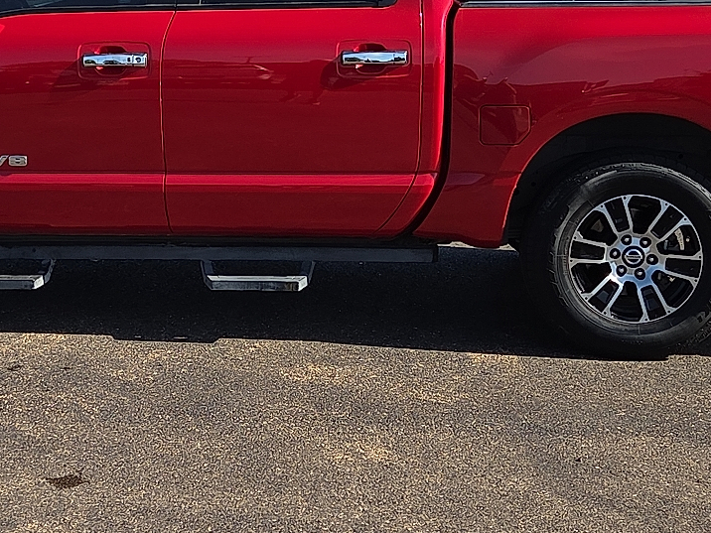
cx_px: 235
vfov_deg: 19.2
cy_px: 112
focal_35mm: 76
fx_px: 1561
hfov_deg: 25.5
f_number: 1.8
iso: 76
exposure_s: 1/5000
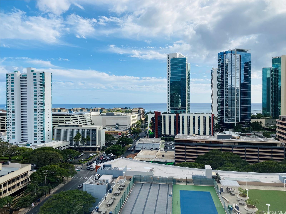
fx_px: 215
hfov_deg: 67.3
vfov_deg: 53.1
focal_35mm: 26
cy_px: 107
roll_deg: -0.4
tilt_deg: -1.8
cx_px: 143
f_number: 1.8
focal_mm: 4.25
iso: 32
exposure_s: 1/3125
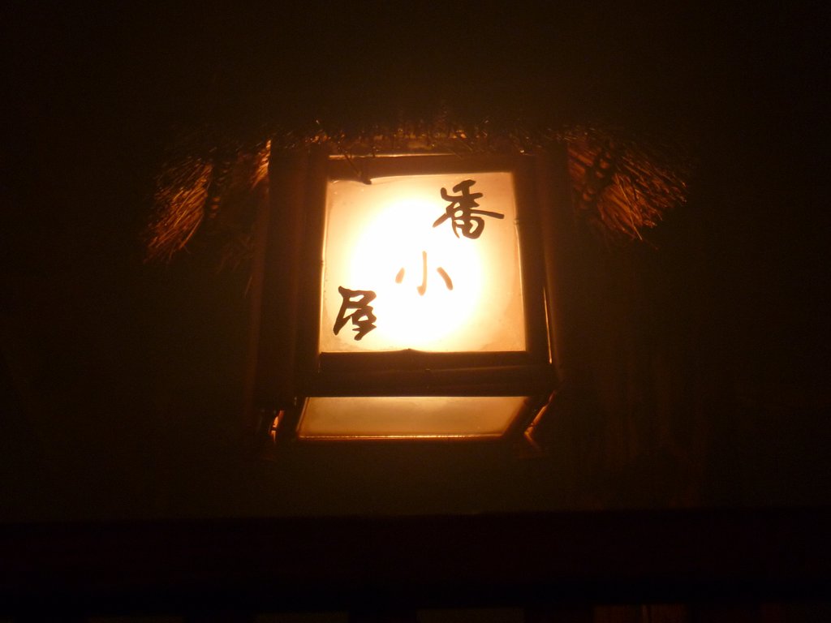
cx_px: 416
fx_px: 4105
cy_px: 312
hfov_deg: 11.6
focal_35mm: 171
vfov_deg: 8.7
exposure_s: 1/20
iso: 200
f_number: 5.9
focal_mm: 25.2
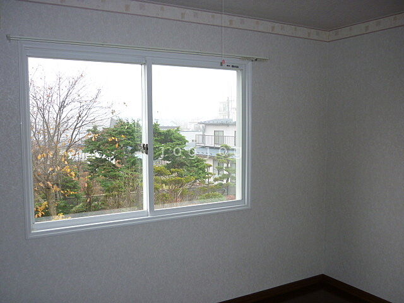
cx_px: 202
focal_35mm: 33
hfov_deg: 55.4
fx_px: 385
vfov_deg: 42.9
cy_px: 152
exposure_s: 1/50
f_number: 2.8
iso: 100
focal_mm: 5.5
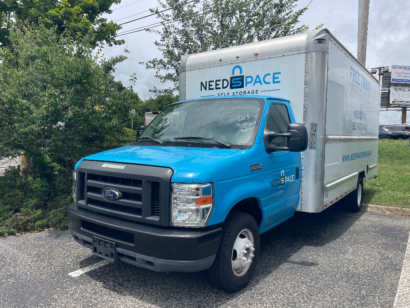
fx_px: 308
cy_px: 154
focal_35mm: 26
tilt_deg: +0.3
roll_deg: -3.6
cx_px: 205
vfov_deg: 53.1
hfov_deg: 67.3
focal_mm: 4.2
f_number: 1.6
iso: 32
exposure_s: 1/4831
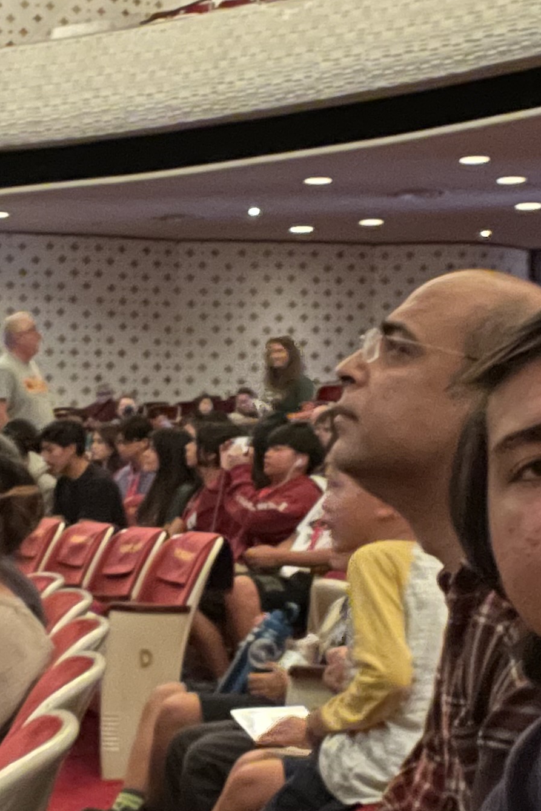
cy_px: 483
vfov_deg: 28.0
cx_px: 77
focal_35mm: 72
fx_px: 1623
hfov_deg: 18.7
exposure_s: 1/15
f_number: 2.2
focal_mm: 2.71
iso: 1600
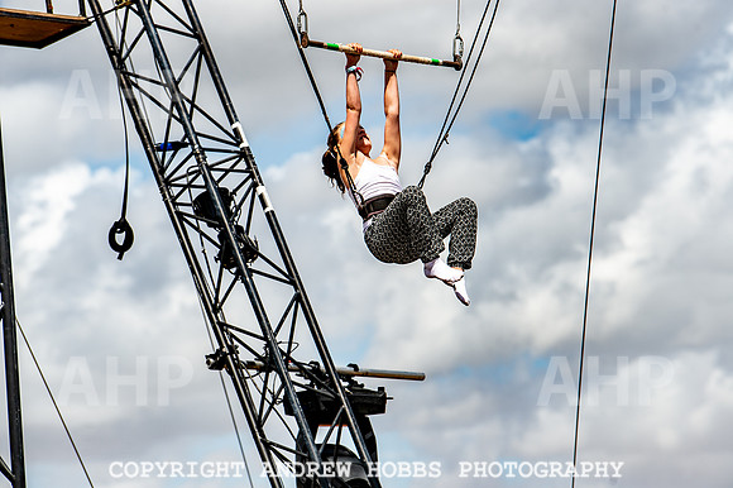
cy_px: 244
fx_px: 3765
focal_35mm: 185
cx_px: 366
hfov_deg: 11.1
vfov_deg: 7.4
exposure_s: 1/1000
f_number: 5.6
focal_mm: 185
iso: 100
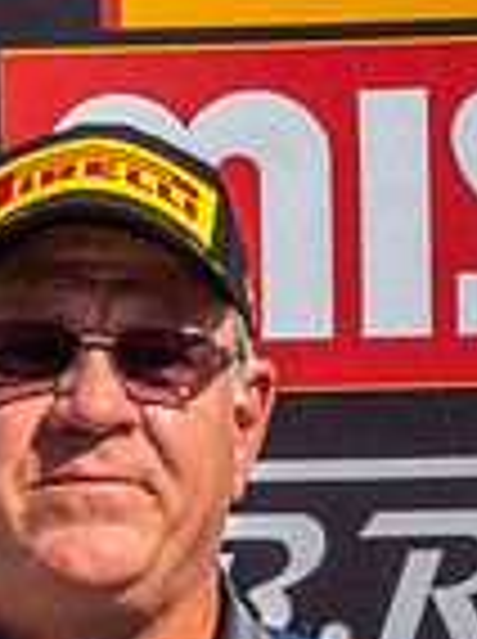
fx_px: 7335
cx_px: 78
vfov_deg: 4.9
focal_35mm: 398
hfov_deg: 3.7
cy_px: 1004
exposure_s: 1/80
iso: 200
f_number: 18
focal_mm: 47
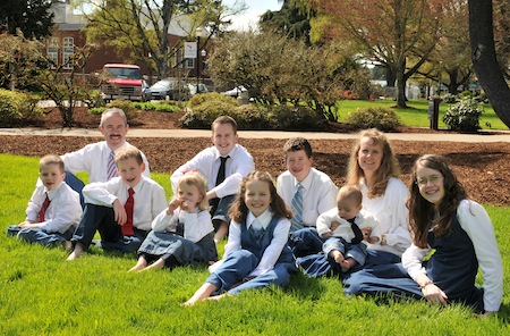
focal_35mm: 48
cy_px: 168
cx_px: 255
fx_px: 677
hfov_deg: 41.3
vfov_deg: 27.8
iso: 200
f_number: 10
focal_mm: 32
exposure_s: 1/250
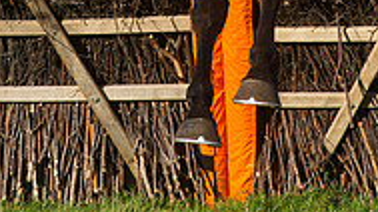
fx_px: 12280
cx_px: 144
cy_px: -182
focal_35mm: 1226
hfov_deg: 1.8
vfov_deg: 1.0
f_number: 7.1
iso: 400
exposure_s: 1/2500
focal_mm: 300
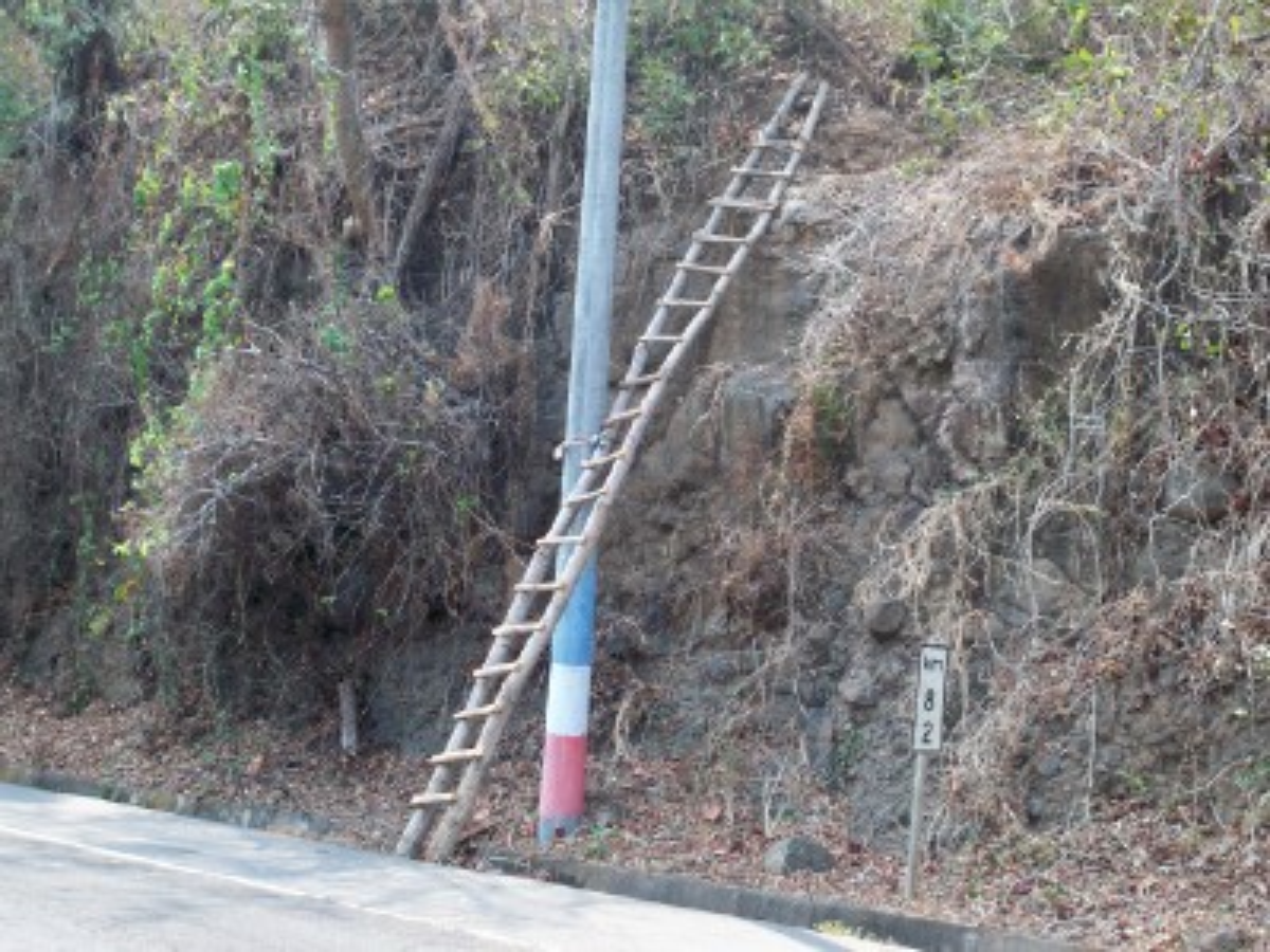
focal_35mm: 55
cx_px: 635
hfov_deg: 34.9
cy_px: 476
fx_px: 2018
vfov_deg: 26.6
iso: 80
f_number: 4
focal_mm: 9.7
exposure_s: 1/100
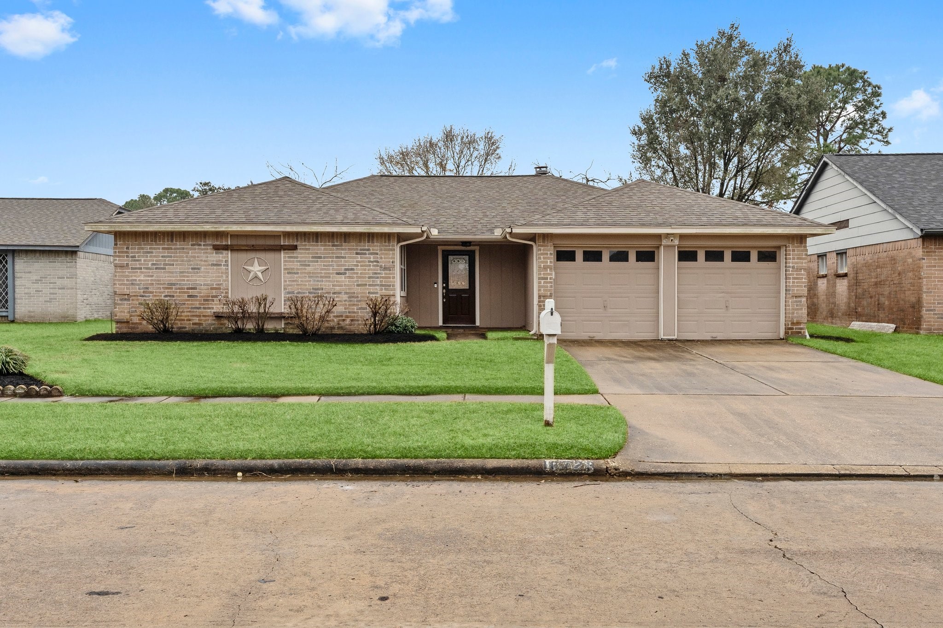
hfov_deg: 58.7
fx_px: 838
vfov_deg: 41.1
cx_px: 472
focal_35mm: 32
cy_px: 314
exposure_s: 1/500
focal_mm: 21.6
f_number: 8
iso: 640
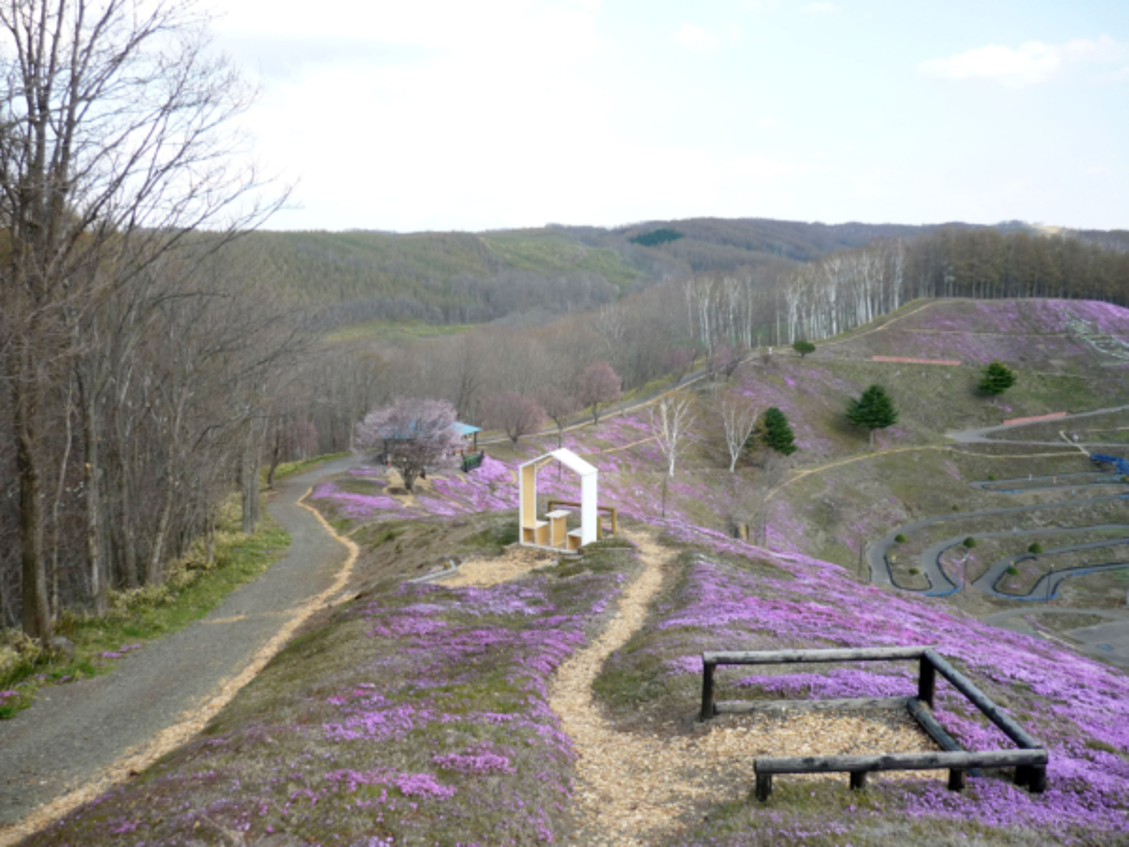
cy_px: 424
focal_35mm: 33
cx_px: 564
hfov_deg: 55.4
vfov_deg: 42.9
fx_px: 1076
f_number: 2.8
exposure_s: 1/400
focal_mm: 5.5
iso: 100
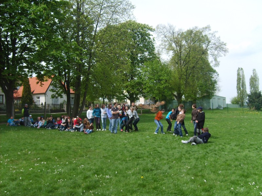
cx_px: 131
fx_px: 265
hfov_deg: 52.6
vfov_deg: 40.7
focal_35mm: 35
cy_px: 98
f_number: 2.8
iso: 50
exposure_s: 1/750
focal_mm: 5.8
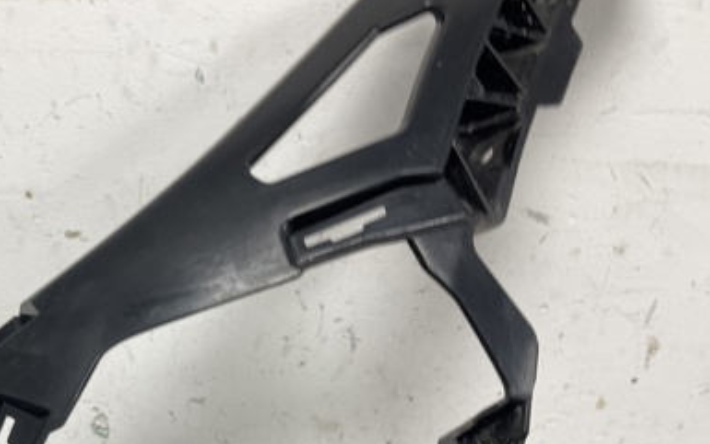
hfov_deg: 43.1
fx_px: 852
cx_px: 138
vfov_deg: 27.8
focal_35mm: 44
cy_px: 424
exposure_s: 1/100
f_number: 1.6
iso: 125
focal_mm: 5.1
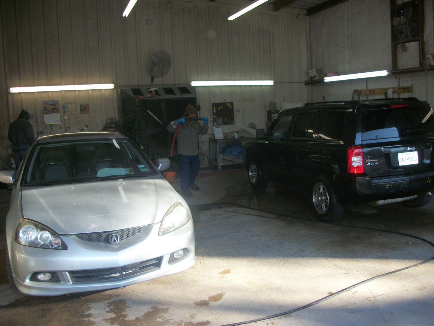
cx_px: 217
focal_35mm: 32
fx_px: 401
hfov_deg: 56.8
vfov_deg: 44.2
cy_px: 163
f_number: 2.9
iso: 80
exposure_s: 1/125
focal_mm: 5.7
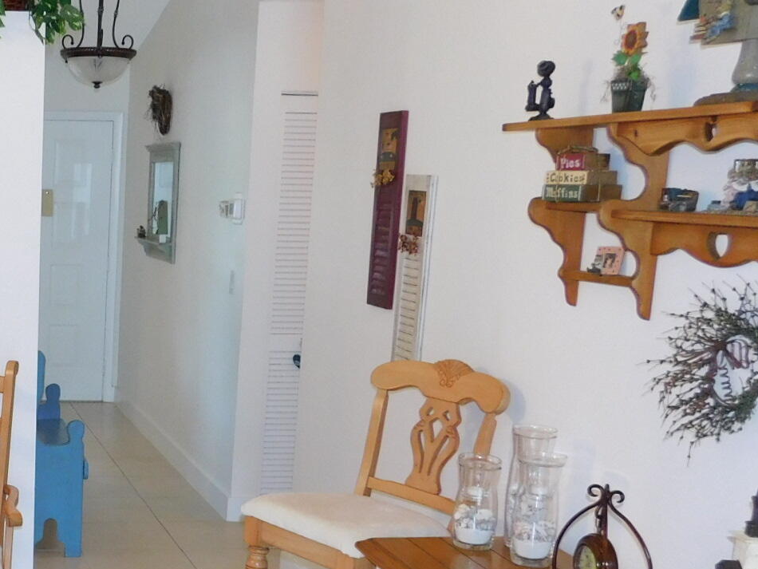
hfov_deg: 31.1
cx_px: -77
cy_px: 437
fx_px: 1205
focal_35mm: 55
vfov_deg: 26.2
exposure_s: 1/30
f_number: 3
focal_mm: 4
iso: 200
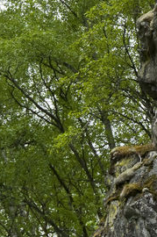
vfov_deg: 6.3
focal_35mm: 325
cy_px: -13
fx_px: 2132
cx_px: 236
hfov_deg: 4.2
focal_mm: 65
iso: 320
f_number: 8
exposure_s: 1/160
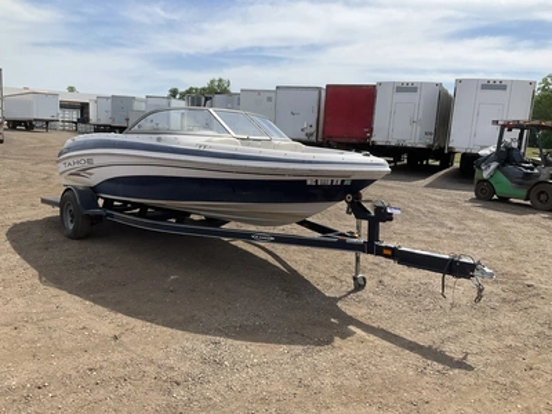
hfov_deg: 61.7
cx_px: 276
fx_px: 462
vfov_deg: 48.2
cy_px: 207
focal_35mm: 29
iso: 25
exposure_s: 1/1984
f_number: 1.8
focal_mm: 3
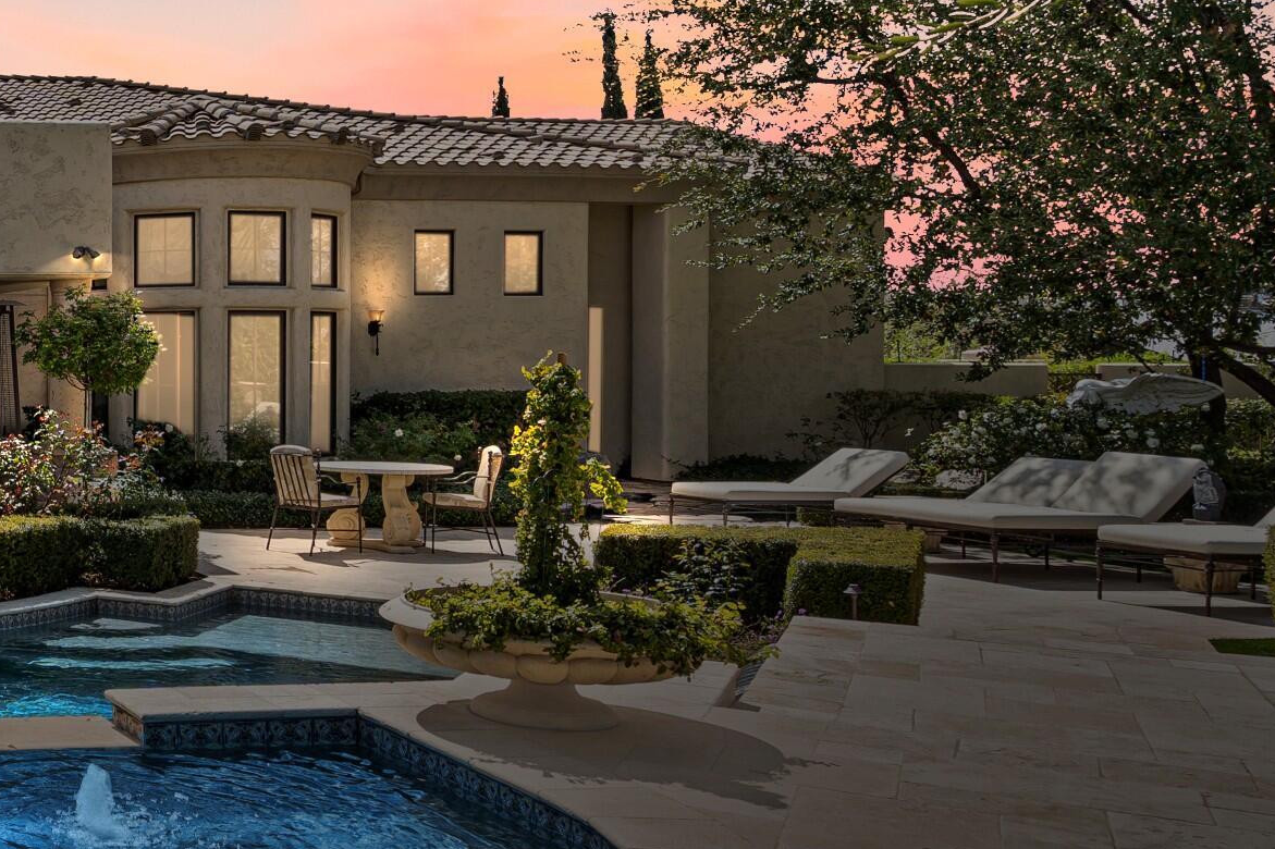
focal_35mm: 41
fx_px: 1452
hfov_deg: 36.5
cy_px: 373
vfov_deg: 32.6
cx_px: -258
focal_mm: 16
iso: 100
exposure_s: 1/50
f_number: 9
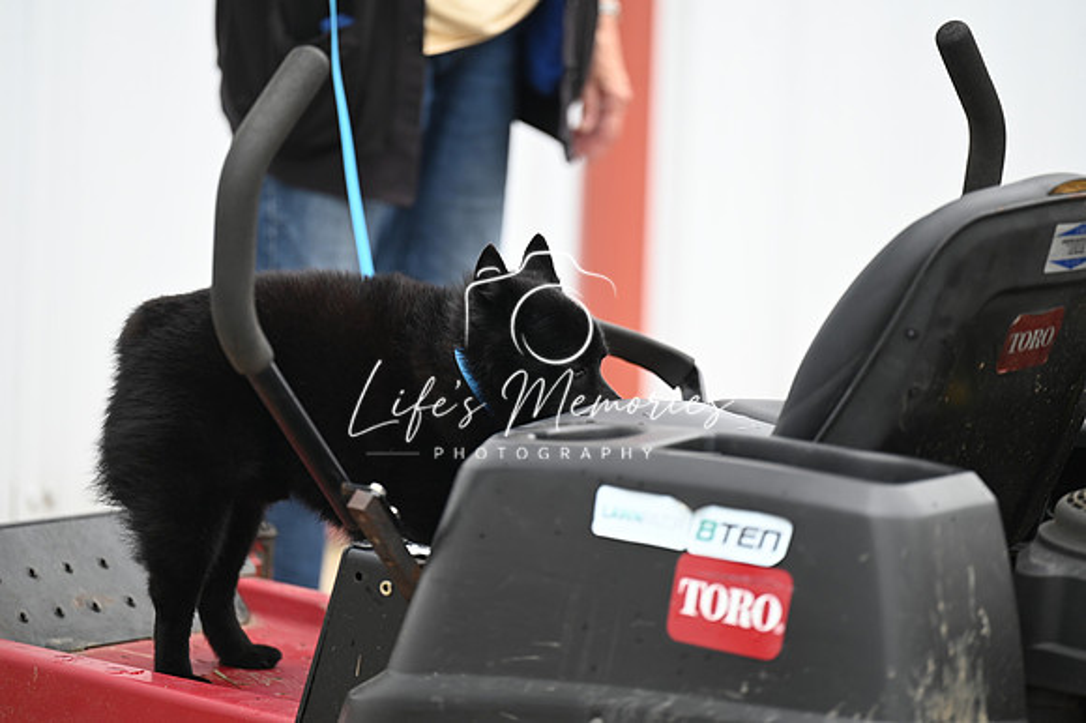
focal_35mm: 200
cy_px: 362
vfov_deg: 6.9
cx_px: 543
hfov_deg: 10.3
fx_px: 6030
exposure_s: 1/1000
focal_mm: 200
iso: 640
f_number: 2.8
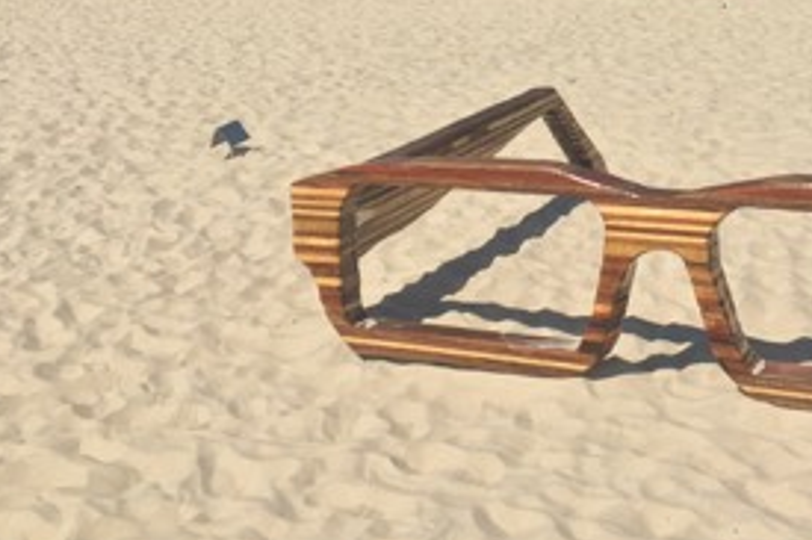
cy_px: 27
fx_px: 1285
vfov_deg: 23.0
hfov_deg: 34.7
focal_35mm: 57
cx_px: 540
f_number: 2.2
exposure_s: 1/4405
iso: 32
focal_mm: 4.15
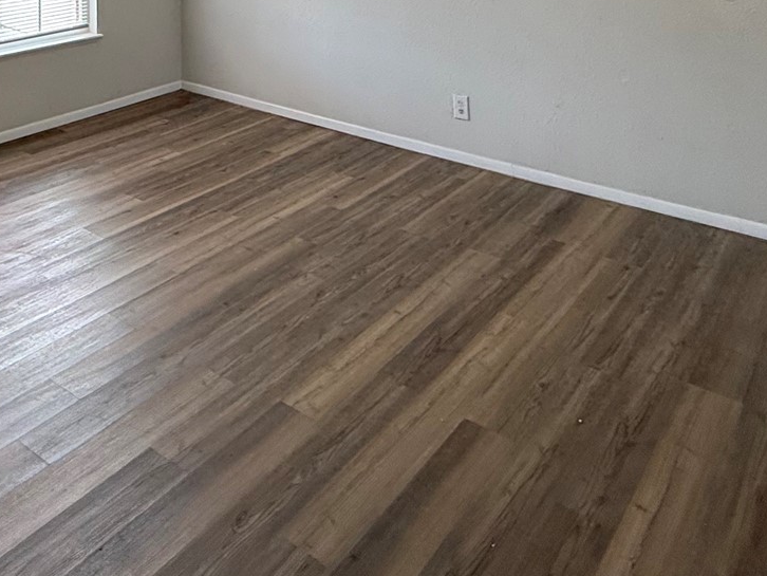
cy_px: -109
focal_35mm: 37
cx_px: 273
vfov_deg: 32.3
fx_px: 820
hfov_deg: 49.5
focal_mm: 2.22
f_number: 2.2
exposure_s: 1/120
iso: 100
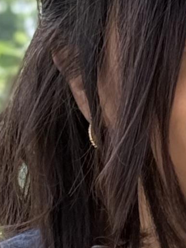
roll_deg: +5.2
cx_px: 280
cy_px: 620
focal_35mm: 374
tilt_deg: -18.8
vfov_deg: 5.1
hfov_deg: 4.0
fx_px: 2678
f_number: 1.78
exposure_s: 1/444
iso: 100
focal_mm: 6.76
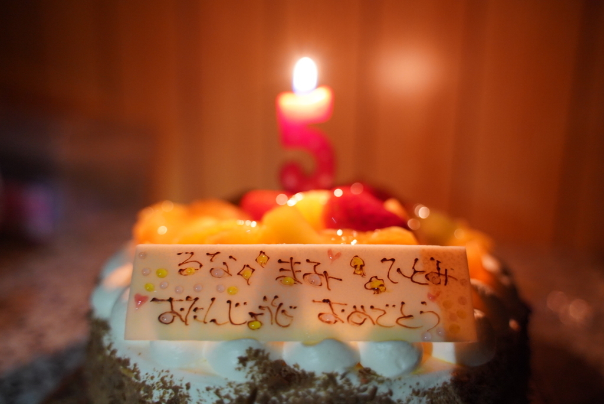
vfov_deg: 40.0
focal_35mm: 33
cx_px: 302
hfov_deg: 57.2
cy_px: 202
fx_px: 554
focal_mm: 33
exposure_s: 1/20
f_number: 2.8
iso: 5000
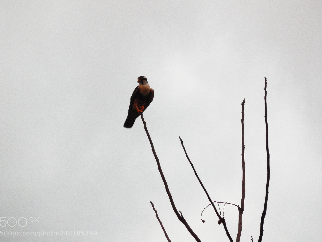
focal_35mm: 632
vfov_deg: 2.4
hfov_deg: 3.1
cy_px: 123
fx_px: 5878
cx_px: 155
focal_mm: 107.1
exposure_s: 1/13
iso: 800
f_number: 5.8
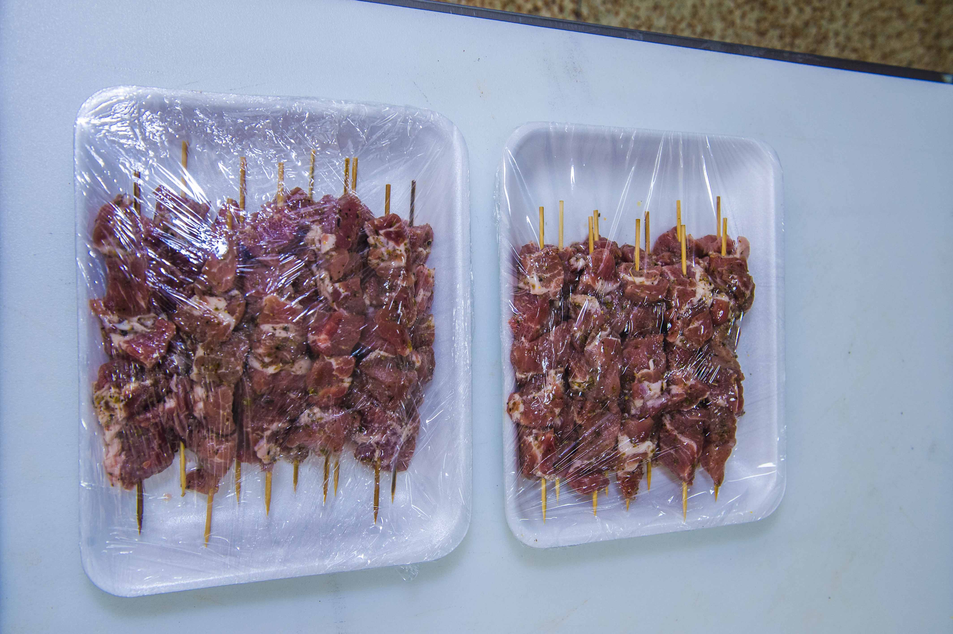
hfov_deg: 54.5
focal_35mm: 35
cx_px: 476
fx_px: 926
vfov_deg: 37.8
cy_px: 317
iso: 1250
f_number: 5.6
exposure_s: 1/200
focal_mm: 35
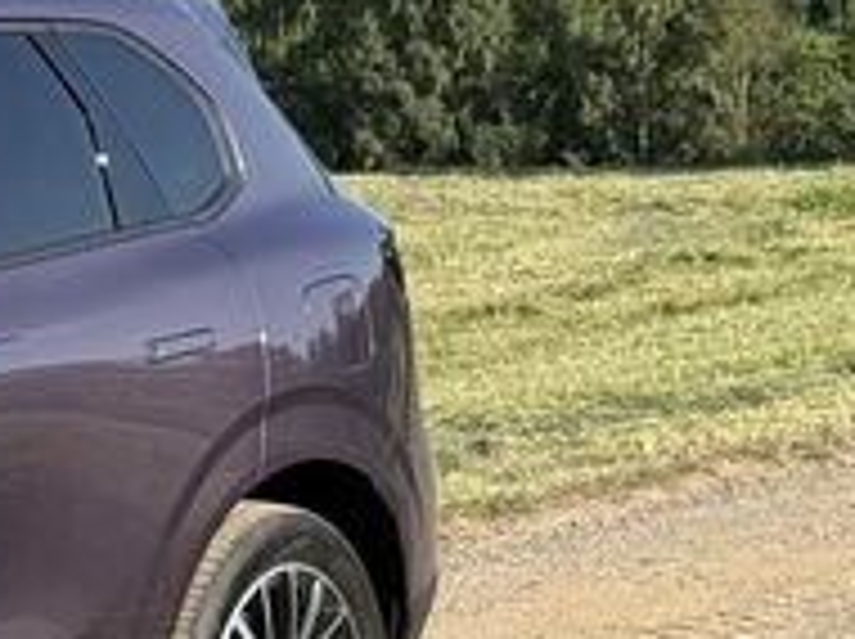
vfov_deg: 8.0
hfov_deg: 10.0
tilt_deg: -8.3
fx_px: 4588
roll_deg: +1.1
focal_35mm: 186
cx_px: -711
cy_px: 270
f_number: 1.78
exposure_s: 1/2577
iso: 100
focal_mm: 6.76
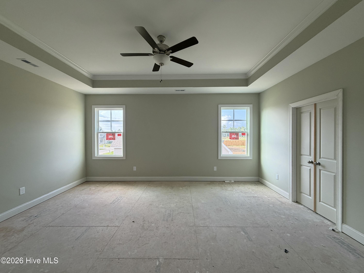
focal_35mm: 14
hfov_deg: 102.1
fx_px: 147
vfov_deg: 85.7
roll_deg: +0.6
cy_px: 136
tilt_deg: +0.6
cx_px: 182
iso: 125
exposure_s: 1/121
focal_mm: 2.22
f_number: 2.2
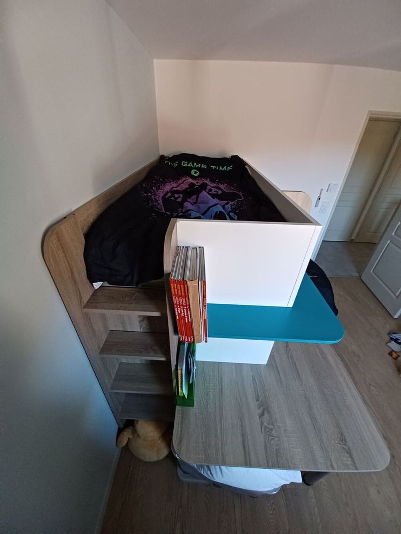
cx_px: 200
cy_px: 267
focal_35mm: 13
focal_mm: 1.42
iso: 160
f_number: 2.2
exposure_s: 1/50
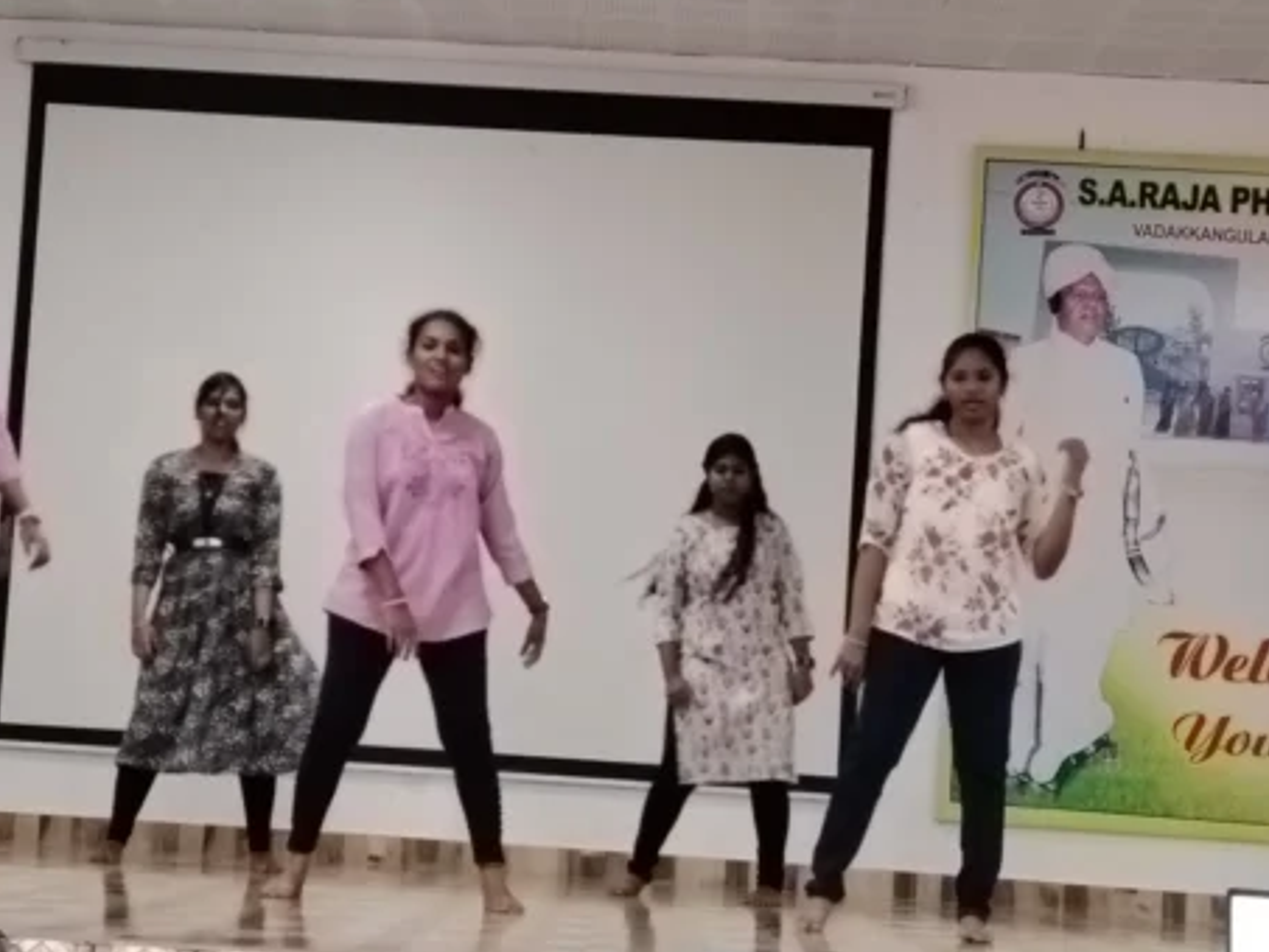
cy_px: 473
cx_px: 457
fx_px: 3447
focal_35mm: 94
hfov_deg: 20.8
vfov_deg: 15.7
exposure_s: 1/50
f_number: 1.75
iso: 728
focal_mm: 5.25
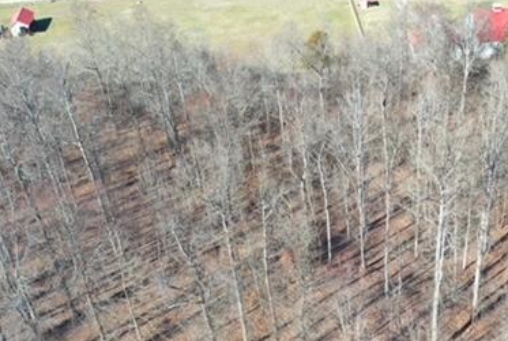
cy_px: 196
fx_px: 678
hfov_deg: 40.1
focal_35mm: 48
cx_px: 369
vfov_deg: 28.1
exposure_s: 1/200
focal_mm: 10.26
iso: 100
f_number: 5
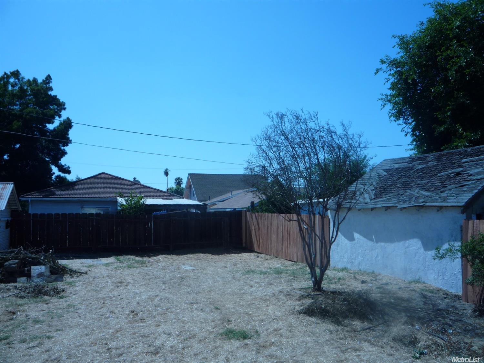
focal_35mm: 30
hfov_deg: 60.0
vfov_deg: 46.8
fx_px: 419
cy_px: 182
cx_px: 242
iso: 100
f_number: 5.6
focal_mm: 5.2
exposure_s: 1/640
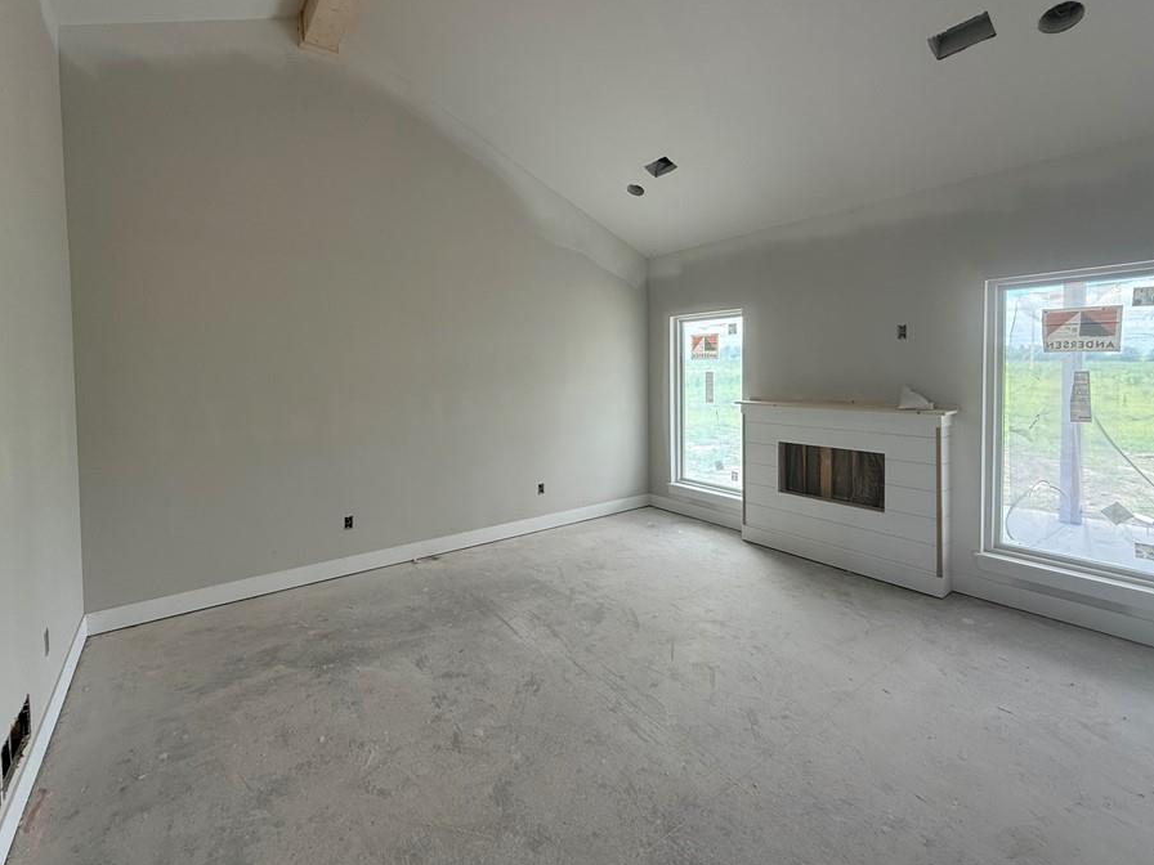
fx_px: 533
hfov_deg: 94.5
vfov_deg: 77.8
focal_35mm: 16
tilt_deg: -2.0
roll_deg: +0.4
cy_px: 384
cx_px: 576
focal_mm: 2.22
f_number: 2.2
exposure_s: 1/99
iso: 64
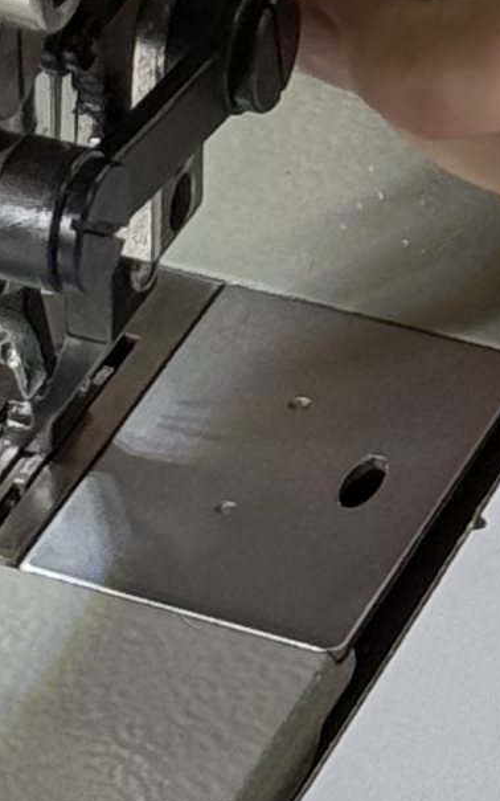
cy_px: -960
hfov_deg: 3.9
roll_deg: -0.1
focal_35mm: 339
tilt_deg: -23.3
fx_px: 7393
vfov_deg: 6.0
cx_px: 115
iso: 80
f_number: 1.78
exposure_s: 1/100
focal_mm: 6.76
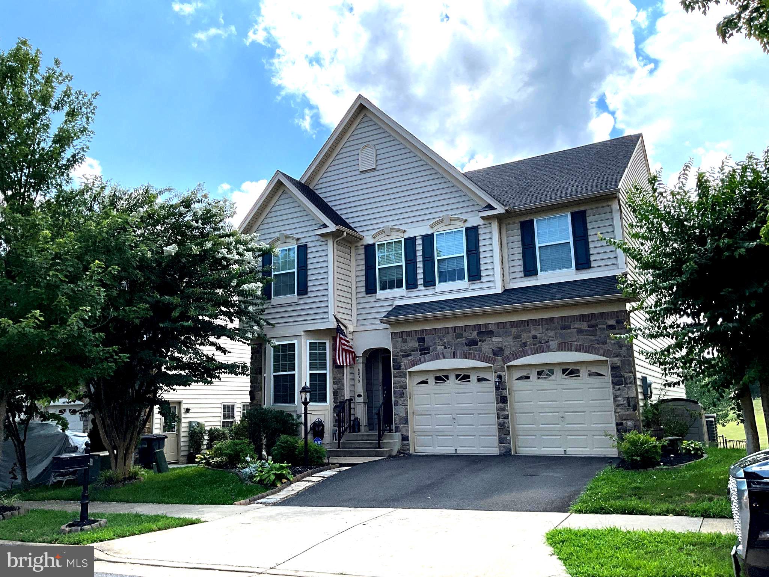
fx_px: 644
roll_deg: +1.3
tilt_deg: +11.0
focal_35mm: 29
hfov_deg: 61.7
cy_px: 288
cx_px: 384
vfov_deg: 48.2
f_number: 1.8
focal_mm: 3
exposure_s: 1/2058
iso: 25
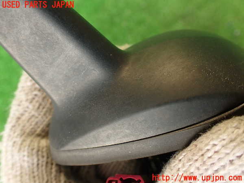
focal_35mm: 30
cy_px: 92
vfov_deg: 46.8
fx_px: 211
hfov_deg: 60.0
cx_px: 122
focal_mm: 5.4
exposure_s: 1/30
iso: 200
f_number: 2.3
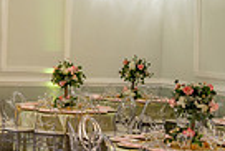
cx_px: -247
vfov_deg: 13.1
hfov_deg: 15.1
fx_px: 657
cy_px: 52
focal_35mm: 105
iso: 640
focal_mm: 24
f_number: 2.8
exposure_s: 1/100
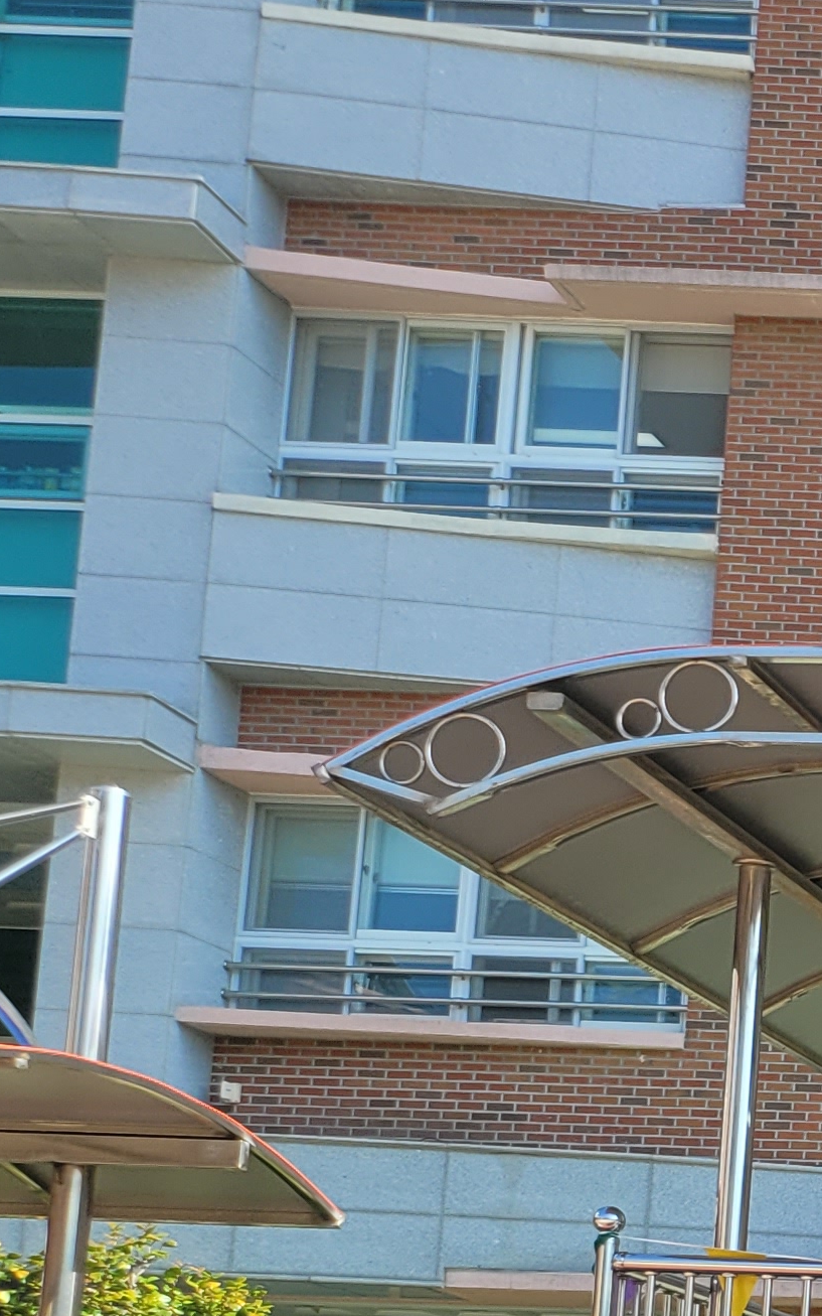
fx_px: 3046
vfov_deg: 23.0
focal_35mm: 85
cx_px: 1969
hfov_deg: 12.2
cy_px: 1424
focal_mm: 5
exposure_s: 1/1138
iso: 40
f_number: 1.8
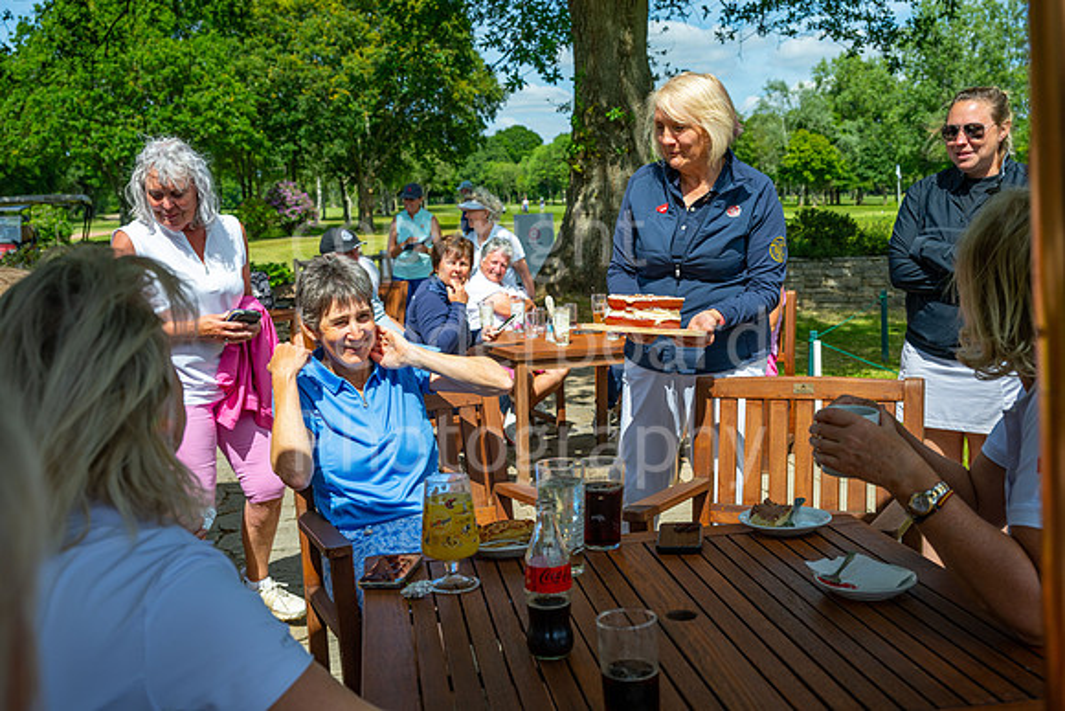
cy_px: 356
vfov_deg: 36.0
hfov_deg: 51.9
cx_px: 532
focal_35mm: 37
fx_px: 1095
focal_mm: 37
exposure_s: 1/800
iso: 200
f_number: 5.6
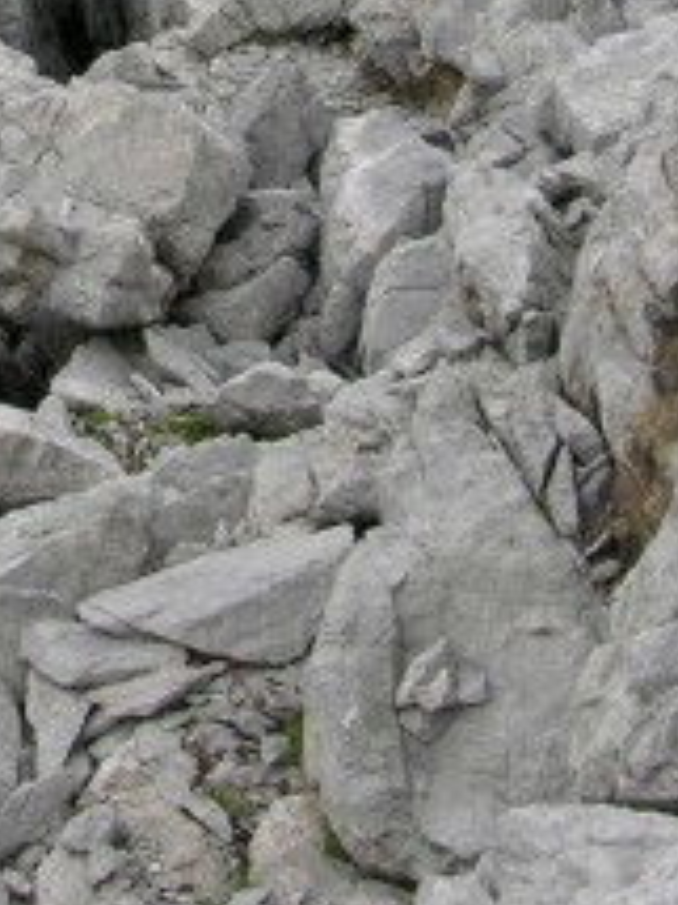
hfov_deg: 11.6
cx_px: -173
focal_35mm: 125
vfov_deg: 15.2
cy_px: -194
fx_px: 3268
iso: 50
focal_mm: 8.9
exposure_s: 1/170
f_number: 5.6
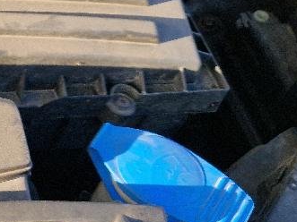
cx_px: -450
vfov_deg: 11.6
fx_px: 1072
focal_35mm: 125
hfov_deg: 12.1
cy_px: -49
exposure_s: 1/217
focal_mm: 5.4
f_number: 1.8
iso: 50
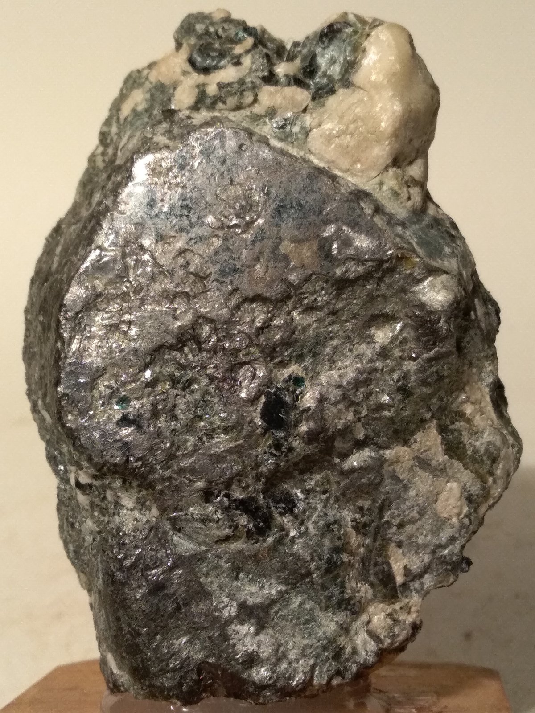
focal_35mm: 26
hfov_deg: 53.1
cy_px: 356
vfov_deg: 67.3
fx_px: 536
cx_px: 268
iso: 247
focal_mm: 3.54
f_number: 2
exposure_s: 1/33.3
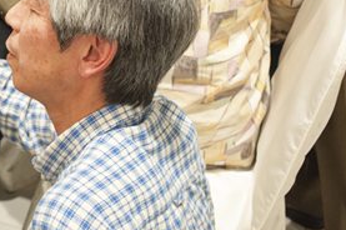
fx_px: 778
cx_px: -51
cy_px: 6
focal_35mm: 81
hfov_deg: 23.3
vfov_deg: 16.5
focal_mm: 35
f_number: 5.6
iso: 2000
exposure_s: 1/100
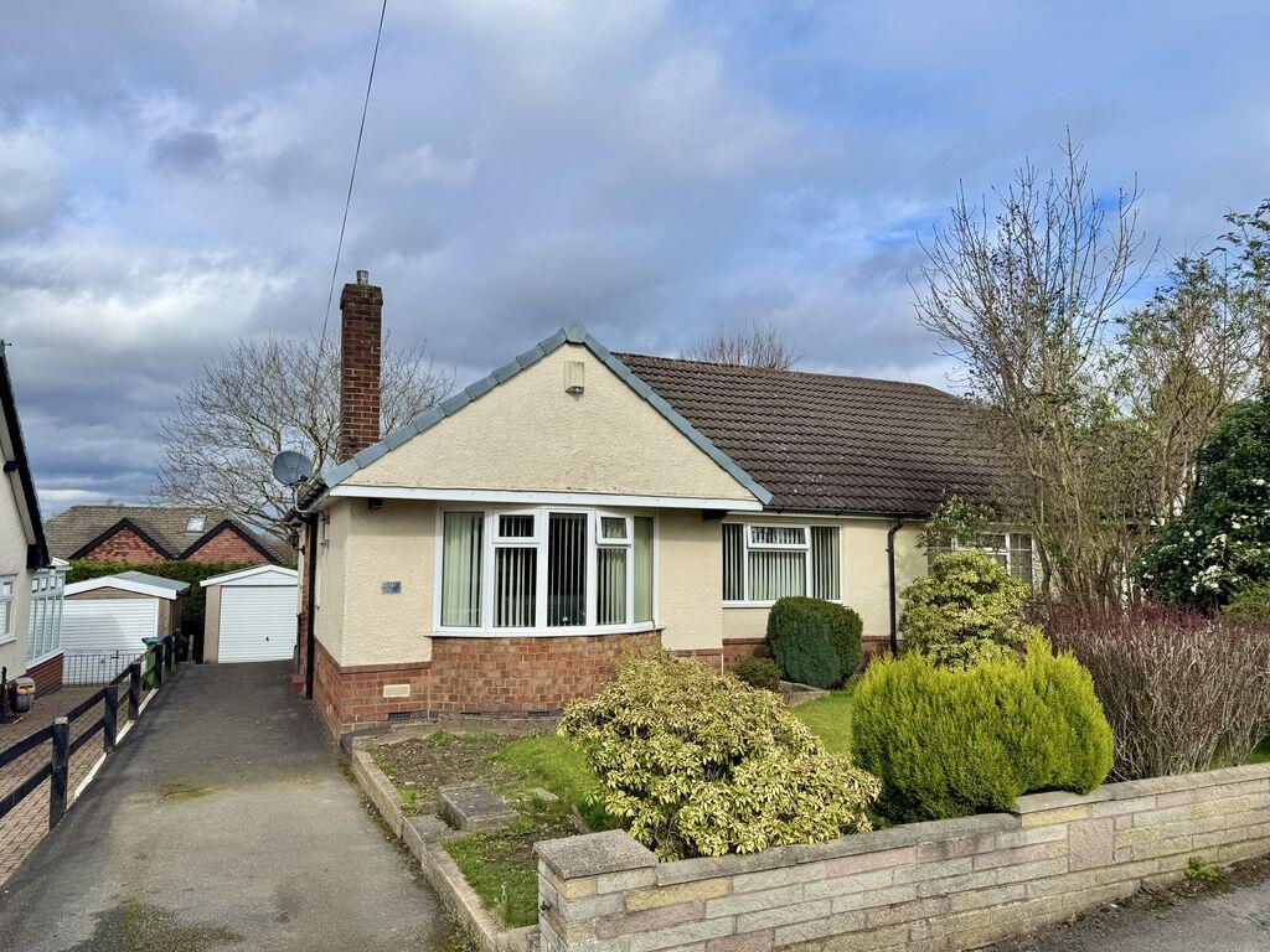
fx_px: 881
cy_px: 476
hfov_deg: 71.6
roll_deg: -0.2
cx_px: 635
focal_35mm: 24
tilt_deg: +5.8
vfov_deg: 56.8
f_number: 1.78
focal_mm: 6.76
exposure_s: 1/5714
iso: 80
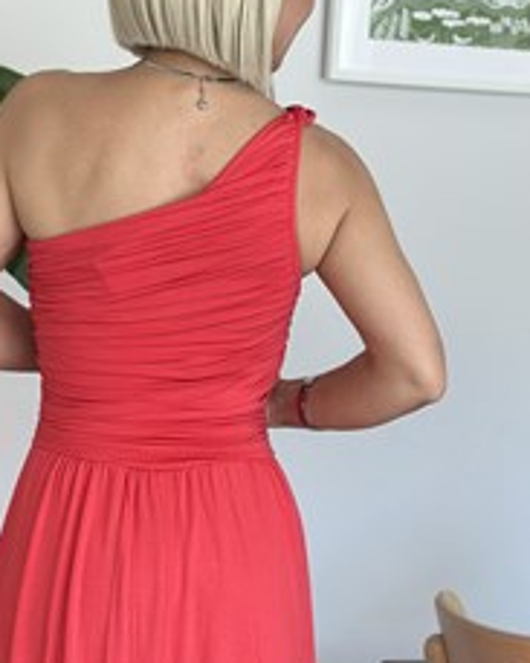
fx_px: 2139
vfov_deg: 17.5
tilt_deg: -7.6
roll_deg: -3.4
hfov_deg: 14.1
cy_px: 549
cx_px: 110
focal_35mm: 109
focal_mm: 6.86
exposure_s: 1/317
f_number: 1.78
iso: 80
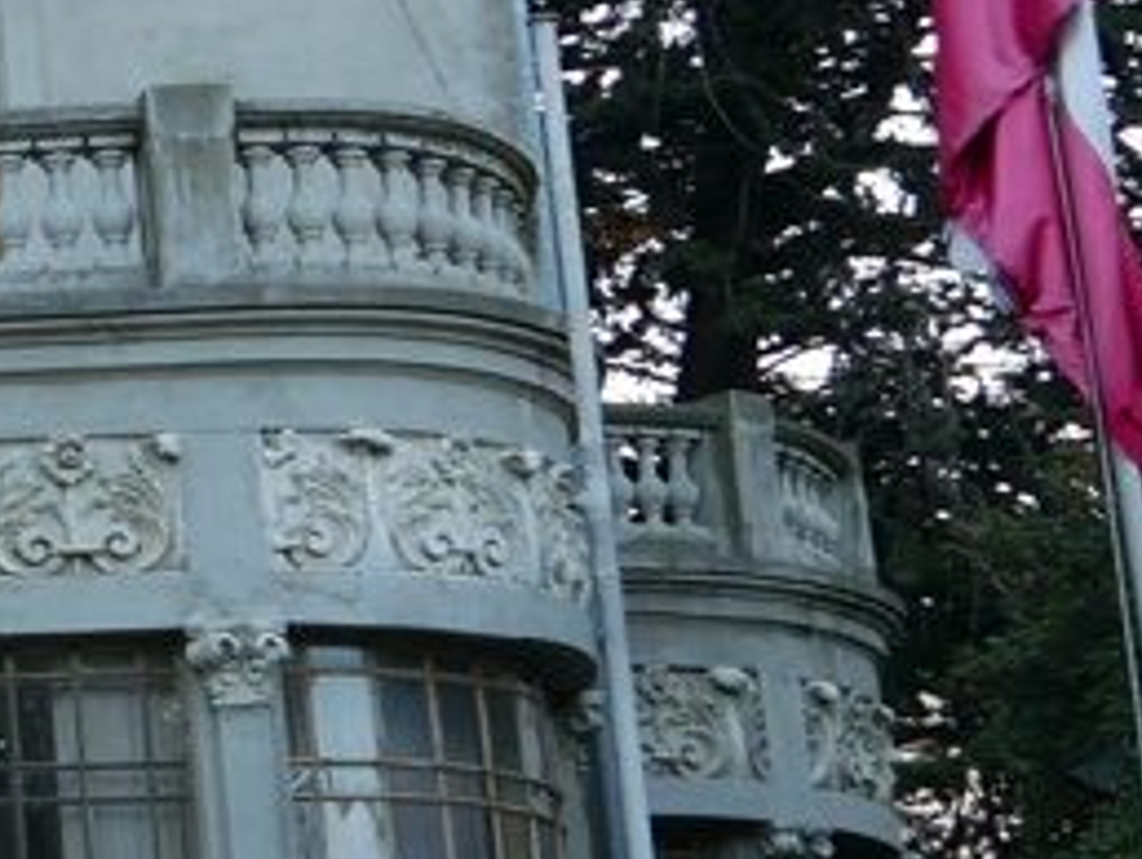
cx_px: -1401
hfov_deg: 14.1
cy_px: 593
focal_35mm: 107
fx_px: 3533
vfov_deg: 13.8
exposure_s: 1/125
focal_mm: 10.9
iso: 200
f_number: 2.8
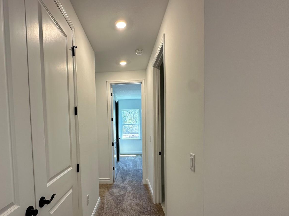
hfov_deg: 83.6
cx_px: 116
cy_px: 134
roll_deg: +1.3
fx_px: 159
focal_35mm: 19
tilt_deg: -3.4
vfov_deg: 67.7
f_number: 2.2
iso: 125
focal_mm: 2.22
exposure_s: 1/120
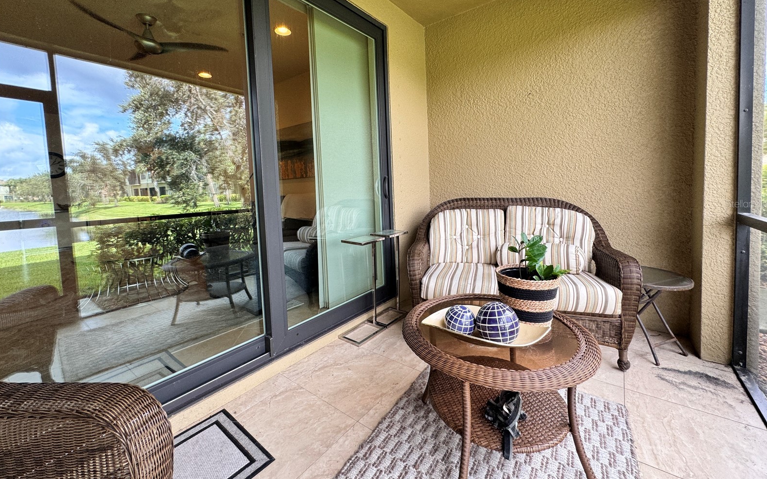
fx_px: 314
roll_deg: +1.4
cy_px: 203
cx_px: 384
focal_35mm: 15
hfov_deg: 101.5
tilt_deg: -3.0
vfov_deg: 74.3
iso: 100
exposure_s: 1/99
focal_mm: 2.22
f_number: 2.2
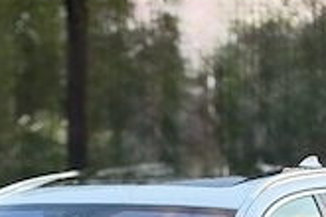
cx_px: 4
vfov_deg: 7.3
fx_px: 1639
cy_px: 414
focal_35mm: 181
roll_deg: +0.9
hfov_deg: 11.3
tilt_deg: -8.9
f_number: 1.78
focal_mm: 6.76
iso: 80
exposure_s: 1/121
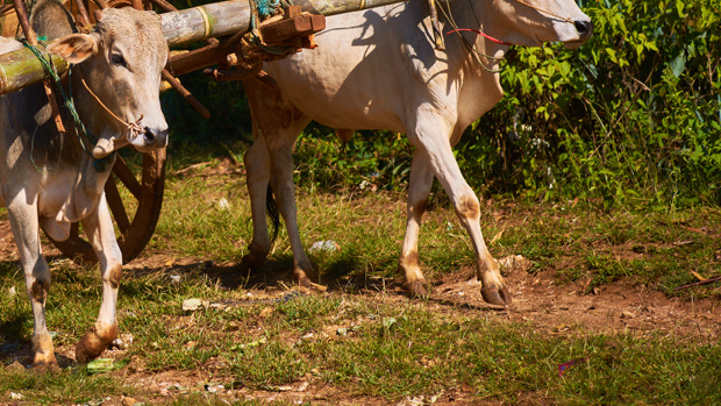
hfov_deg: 12.7
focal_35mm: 169
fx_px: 3232
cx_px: 152
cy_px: 62
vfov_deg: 7.2
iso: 200
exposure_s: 1/500
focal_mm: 100
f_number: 4.5
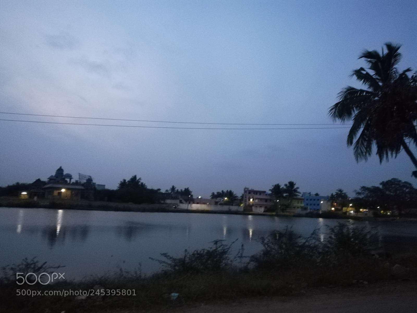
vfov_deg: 53.1
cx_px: 208
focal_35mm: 26
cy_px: 156
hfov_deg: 67.3
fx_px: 313
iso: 1250
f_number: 2.2
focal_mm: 3.83
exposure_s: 1/15
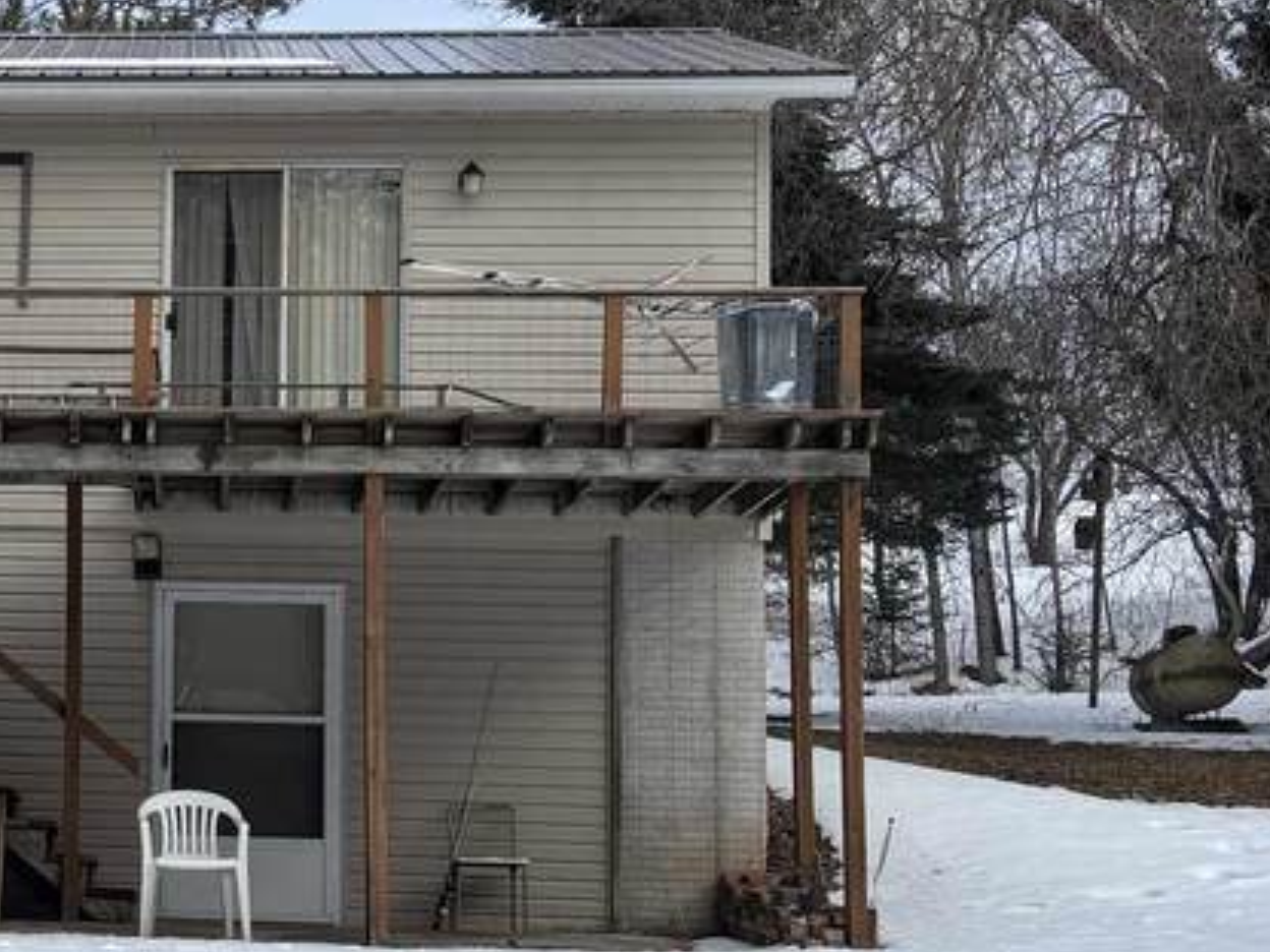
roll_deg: -2.0
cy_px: 564
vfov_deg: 18.4
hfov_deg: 23.2
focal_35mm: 80
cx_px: -64
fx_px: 2935
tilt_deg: +6.5
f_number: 1.6
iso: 50
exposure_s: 1/3937
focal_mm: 5.96
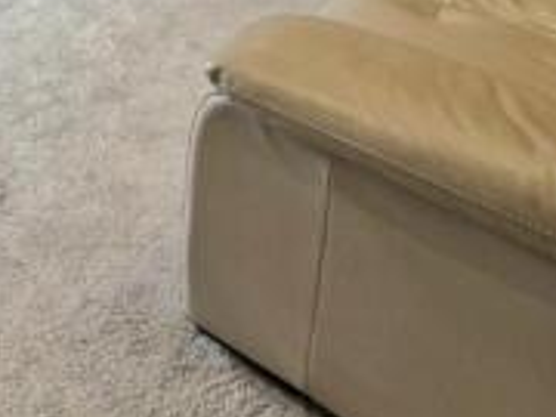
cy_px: -128
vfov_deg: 28.2
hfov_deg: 40.3
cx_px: 23
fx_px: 675
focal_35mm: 42
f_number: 2.2
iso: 64
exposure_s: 1/50
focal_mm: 1.74
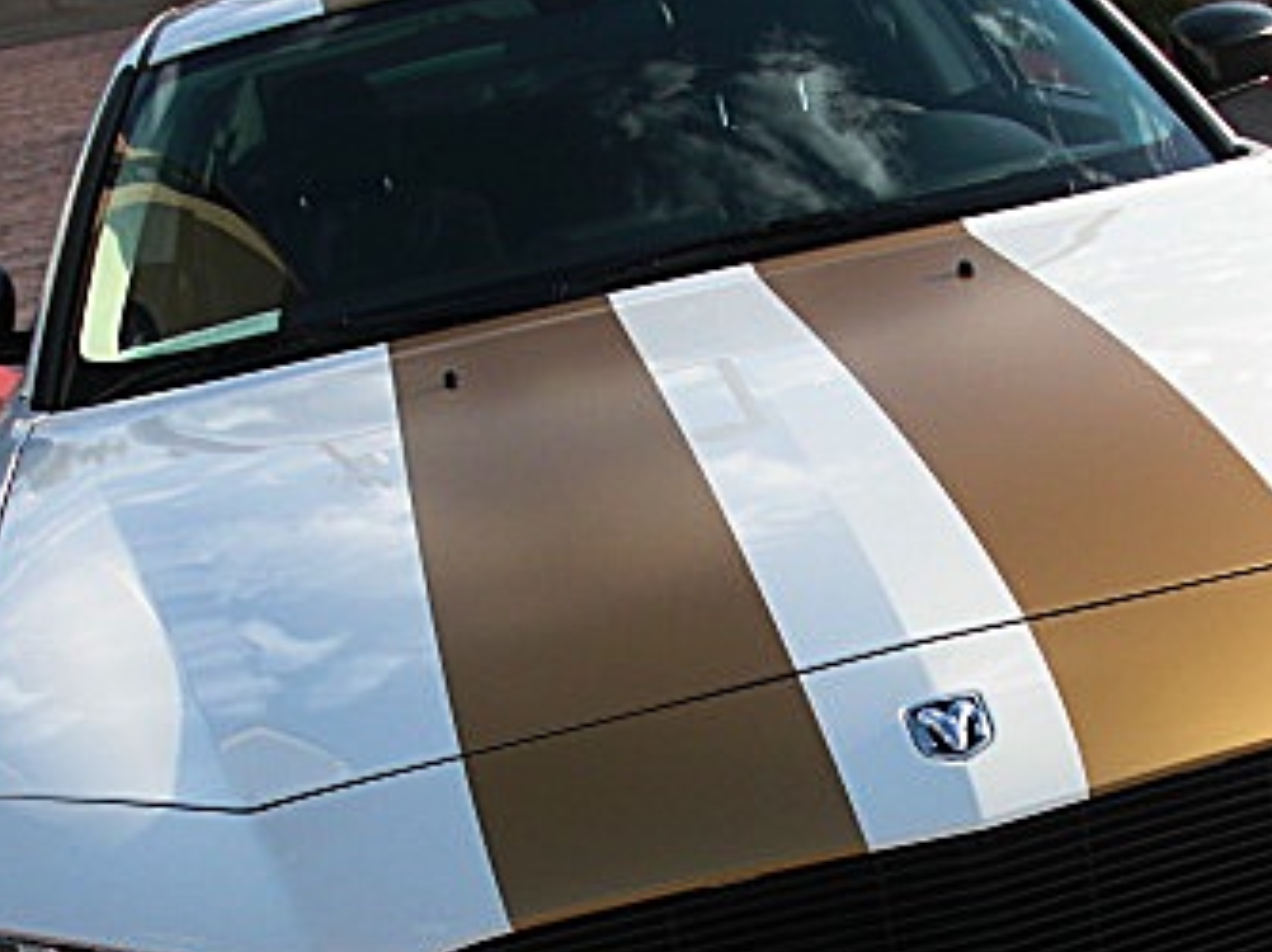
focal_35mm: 69
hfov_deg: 28.1
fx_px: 2534
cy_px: 724
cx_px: 815
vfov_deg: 21.1
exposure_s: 1/500
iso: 50
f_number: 2.8
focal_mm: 6.3
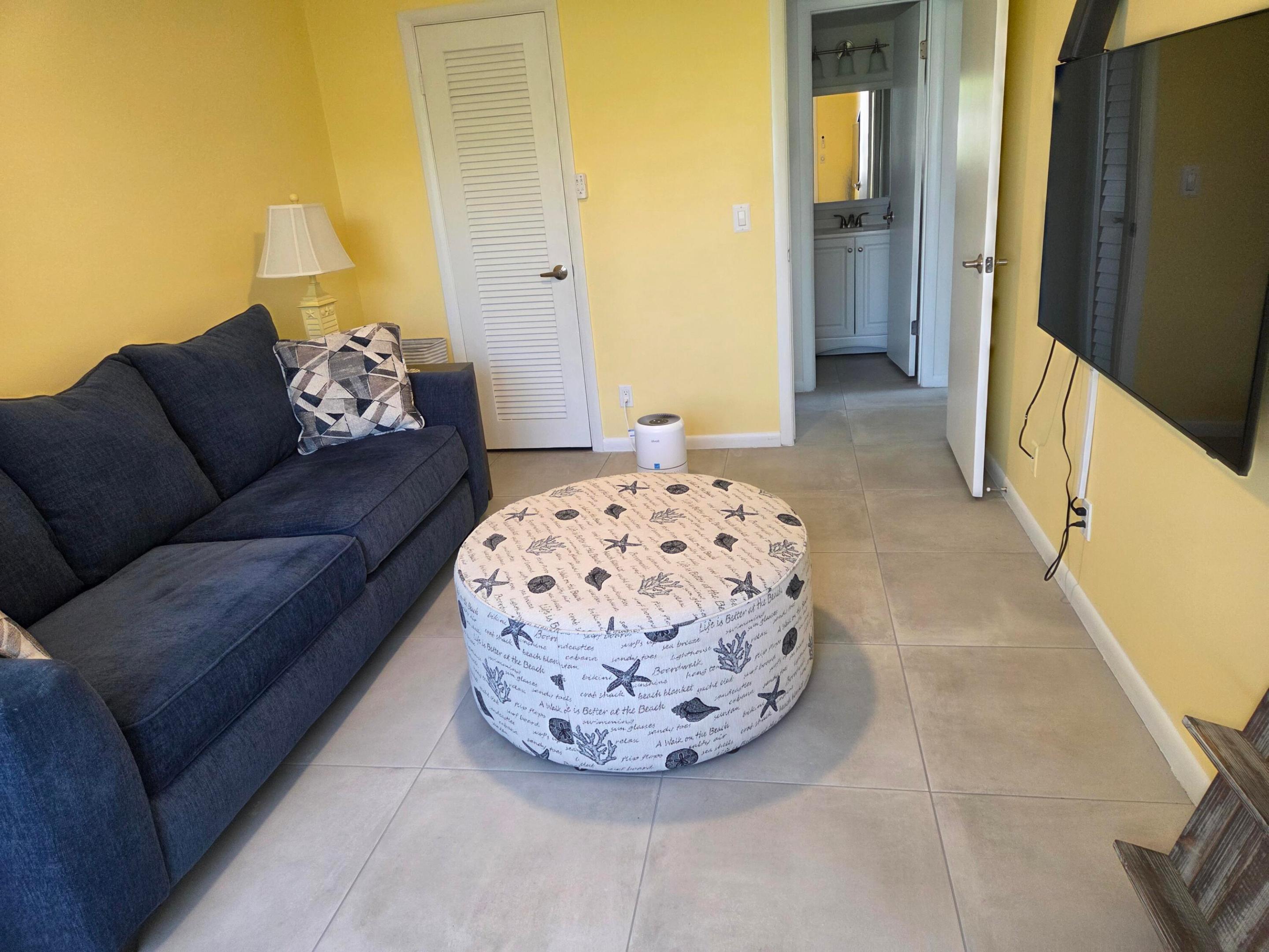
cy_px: 476
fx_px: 843
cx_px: 634
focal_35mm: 23
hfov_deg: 73.9
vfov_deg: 58.9
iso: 250
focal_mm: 5.4
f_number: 1.8
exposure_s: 1/120
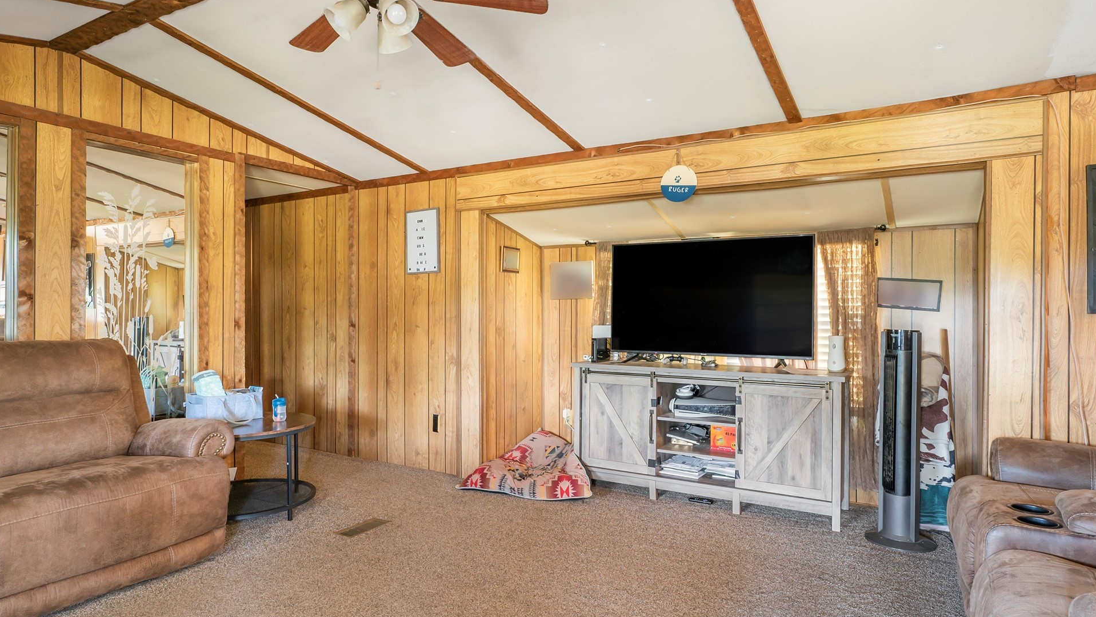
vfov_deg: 54.6
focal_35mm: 21
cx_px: 522
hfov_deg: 85.0
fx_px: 597
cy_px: 304
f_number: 11
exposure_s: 1
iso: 400
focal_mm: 18.5
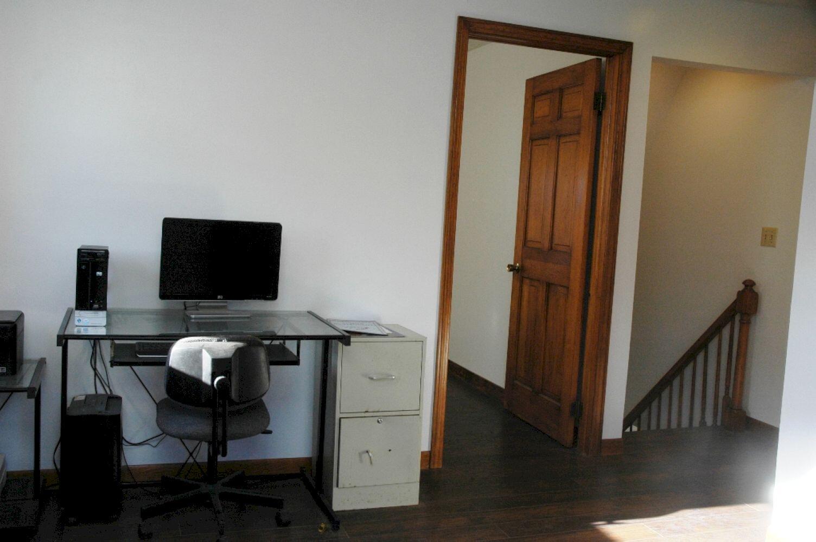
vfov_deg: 36.8
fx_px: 815
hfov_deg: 53.2
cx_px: 408
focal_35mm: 36
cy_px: 271
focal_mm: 24
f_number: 5.6
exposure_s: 1/80
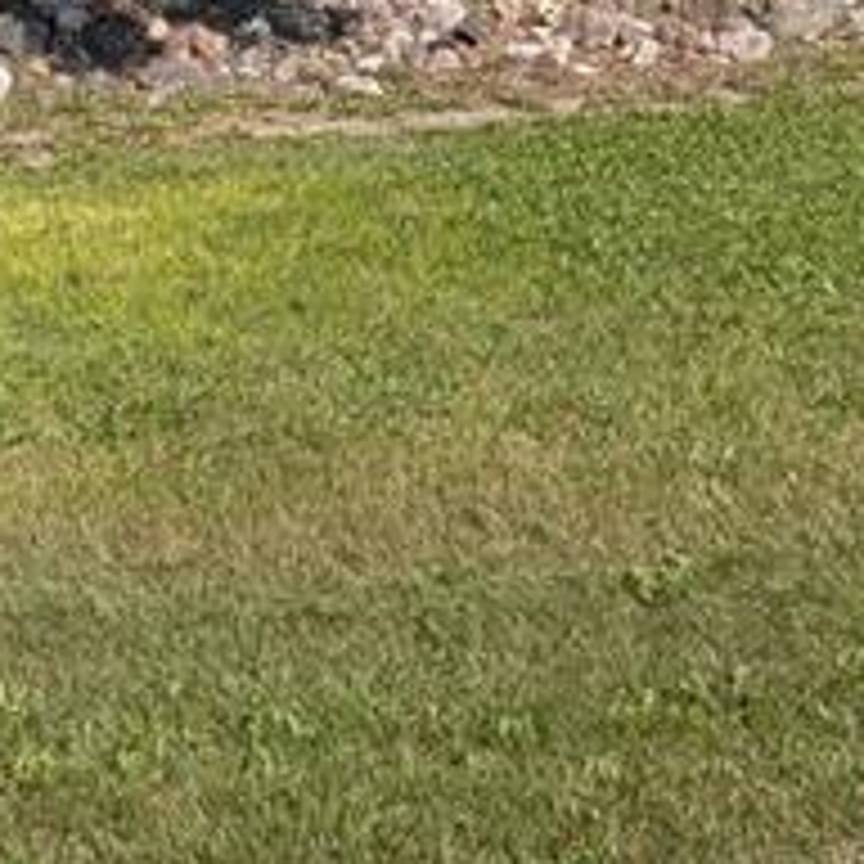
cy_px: -392
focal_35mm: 61
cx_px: -27
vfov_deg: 23.3
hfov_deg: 26.5
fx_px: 1723
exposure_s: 1/1942
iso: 47
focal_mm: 1.95
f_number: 2.2
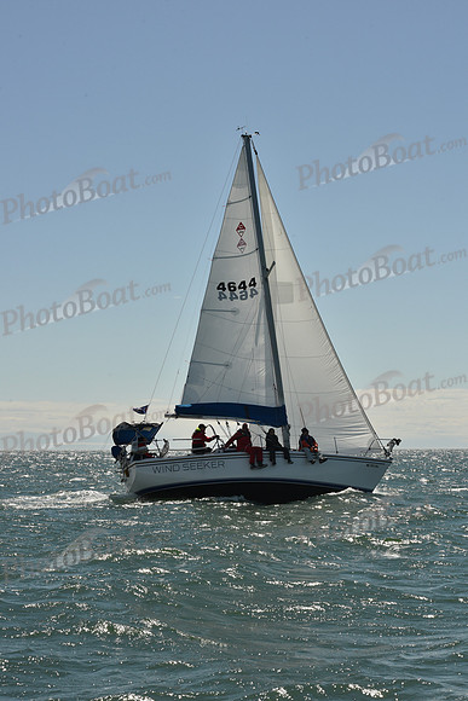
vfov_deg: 28.8
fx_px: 1364
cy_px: 350
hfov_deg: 19.5
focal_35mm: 70
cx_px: 234
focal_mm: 70
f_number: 14
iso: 320
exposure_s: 1/800
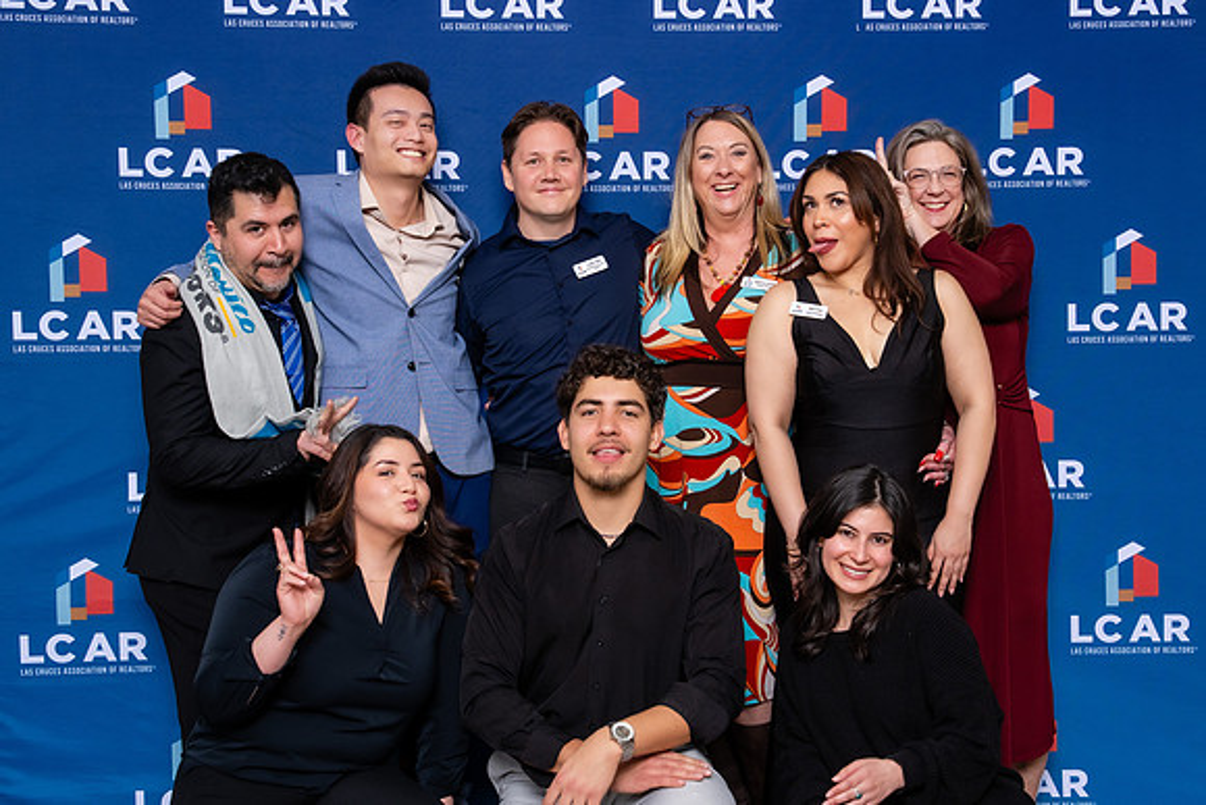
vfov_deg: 26.0
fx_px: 1738
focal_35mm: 52
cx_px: 698
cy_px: 458
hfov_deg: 38.2
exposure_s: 1/200
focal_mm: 33
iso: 500
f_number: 5.6
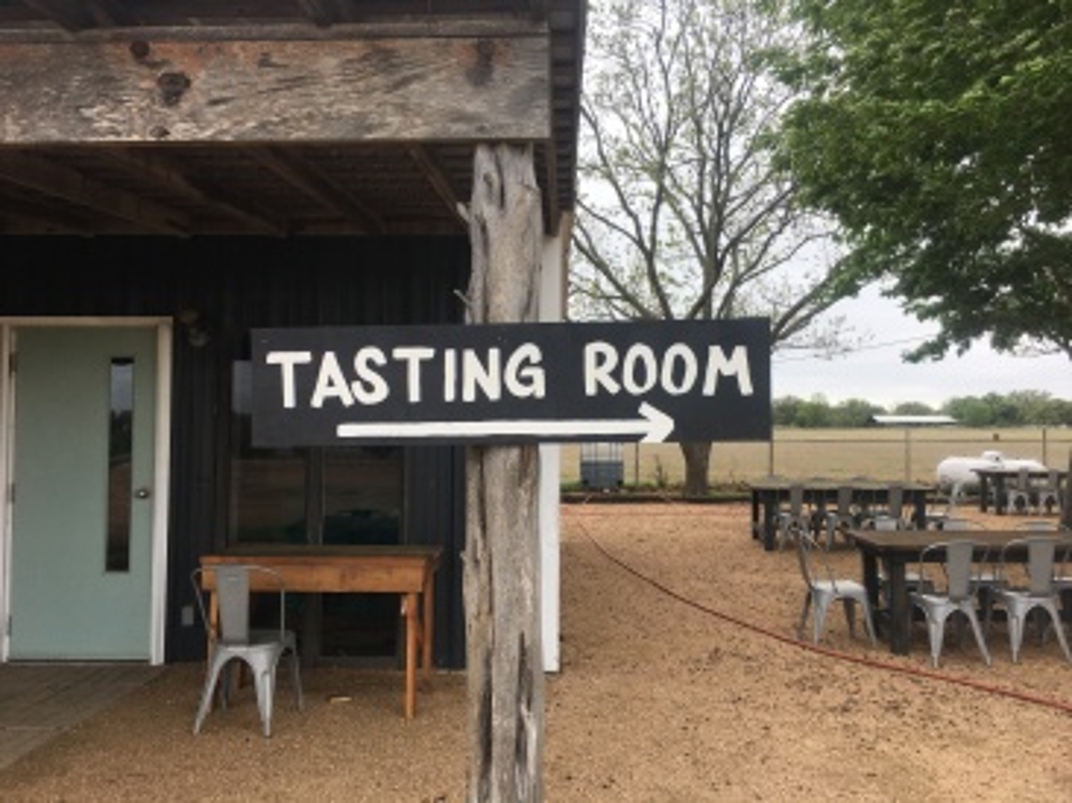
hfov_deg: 61.7
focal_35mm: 29
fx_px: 897
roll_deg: +0.3
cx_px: 536
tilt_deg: +1.9
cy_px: 402
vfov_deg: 48.2
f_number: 2.2
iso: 25
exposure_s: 1/635
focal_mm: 4.15
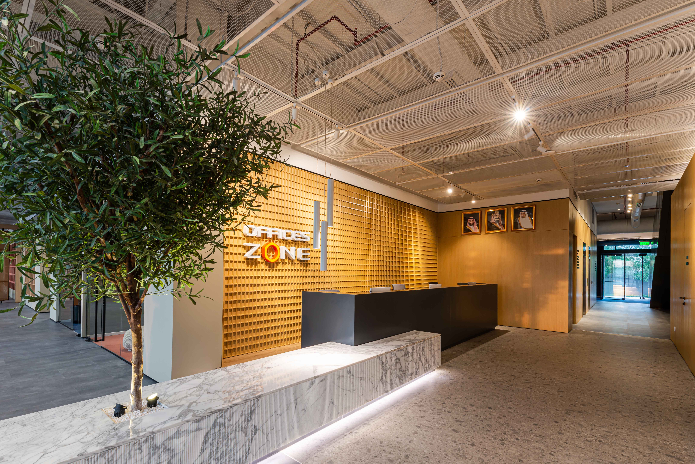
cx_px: 326
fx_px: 328
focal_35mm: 17
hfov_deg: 93.1
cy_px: 262
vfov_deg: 70.2
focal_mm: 15
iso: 100
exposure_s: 1.3
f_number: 11
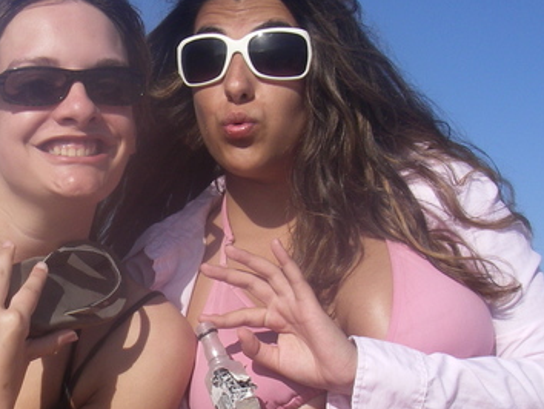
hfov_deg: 25.8
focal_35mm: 74
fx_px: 1164
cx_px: 100
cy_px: 284
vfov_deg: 19.8
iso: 80
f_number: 6.6
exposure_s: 1/400
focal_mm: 6.3
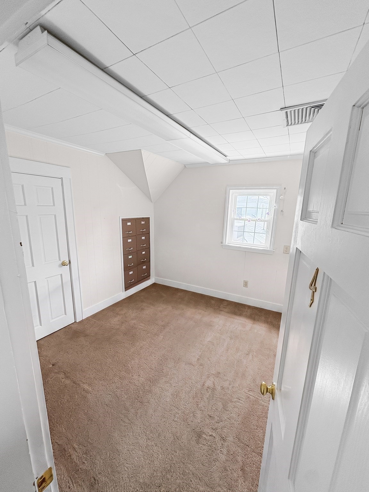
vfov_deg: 102.1
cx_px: 184
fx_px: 199
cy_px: 246
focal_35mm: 14
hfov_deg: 85.7
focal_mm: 2.22
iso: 80
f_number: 2.2
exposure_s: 1/140
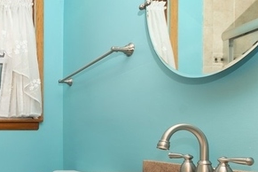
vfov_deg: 38.0
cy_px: 145
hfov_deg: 44.7
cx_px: -20
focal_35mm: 33
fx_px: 236
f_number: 7.1
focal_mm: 10
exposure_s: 1/200
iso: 200
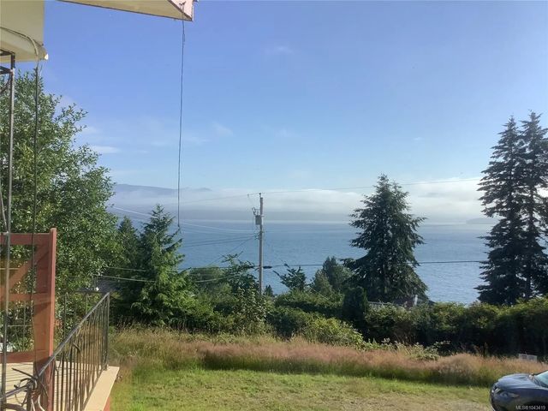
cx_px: 274
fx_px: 491
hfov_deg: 58.4
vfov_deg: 45.4
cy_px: 206
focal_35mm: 31
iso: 25
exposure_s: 1/1567
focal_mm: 3.3
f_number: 2.4
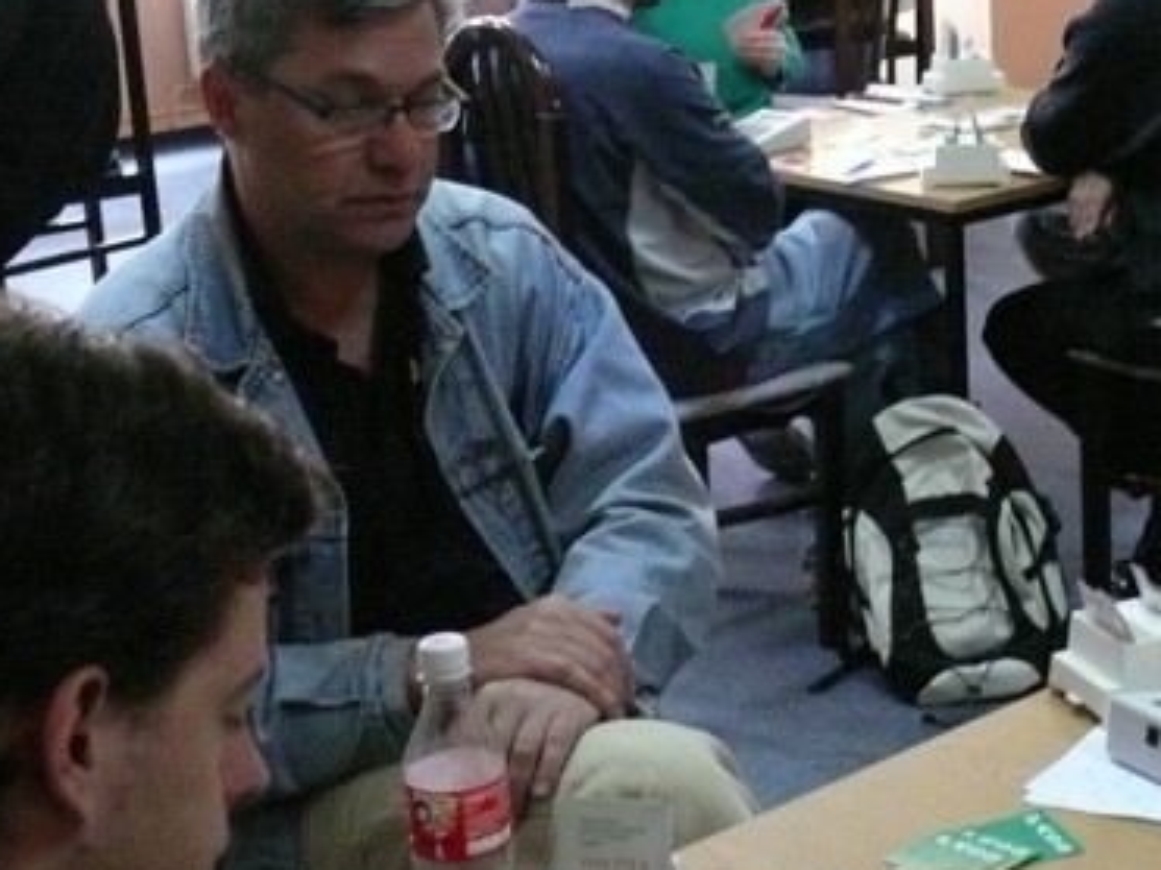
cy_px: 491
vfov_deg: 18.2
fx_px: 2716
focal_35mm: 81
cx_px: 978
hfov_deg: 23.7
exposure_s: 1/30
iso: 800
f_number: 2.8
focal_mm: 8.9
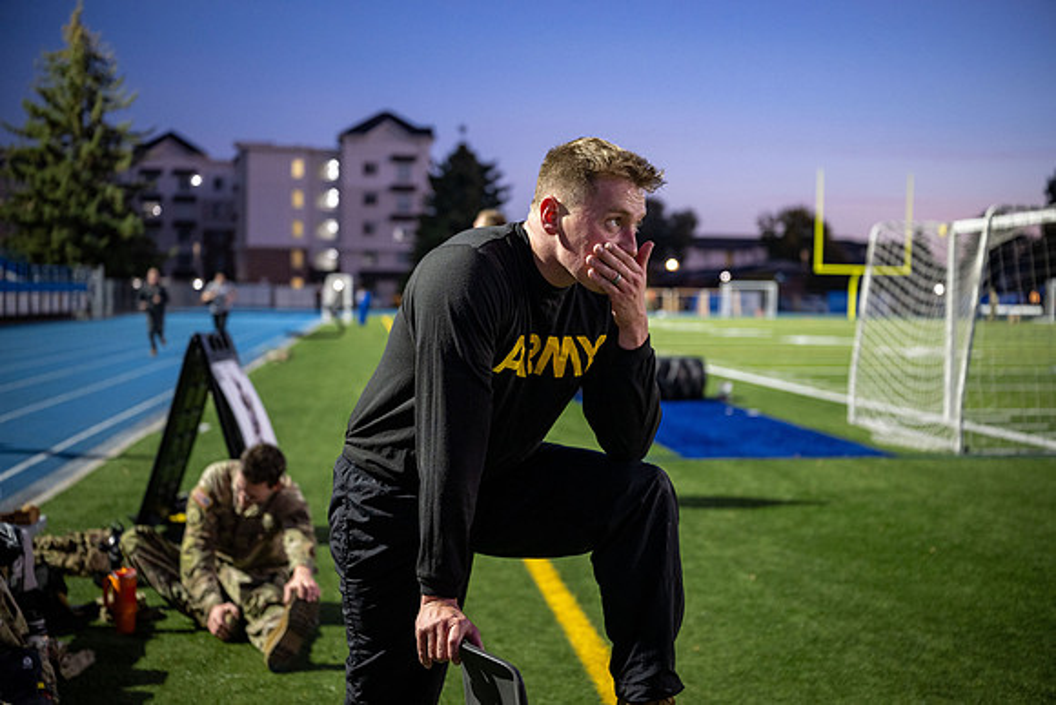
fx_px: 1379
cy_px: 352
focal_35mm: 47
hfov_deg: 41.9
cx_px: 528
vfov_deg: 28.7
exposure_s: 1/125
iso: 1250
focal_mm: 47
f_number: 2.8
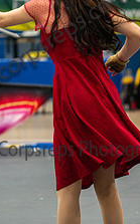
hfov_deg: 4.2
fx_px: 1890
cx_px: 39
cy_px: 57
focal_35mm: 309
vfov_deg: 6.8
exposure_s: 1/500
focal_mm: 150
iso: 6400
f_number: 4
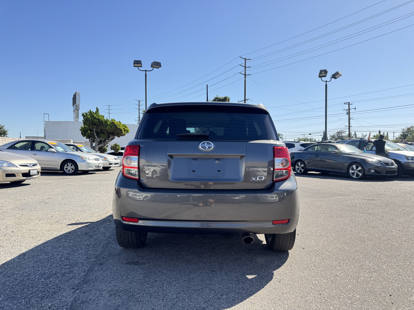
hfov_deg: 71.6
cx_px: 207
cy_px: 155
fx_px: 287
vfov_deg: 56.8
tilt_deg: -1.4
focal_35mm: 24
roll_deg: -0.9
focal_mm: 6.76
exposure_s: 1/2174
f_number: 1.78
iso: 80
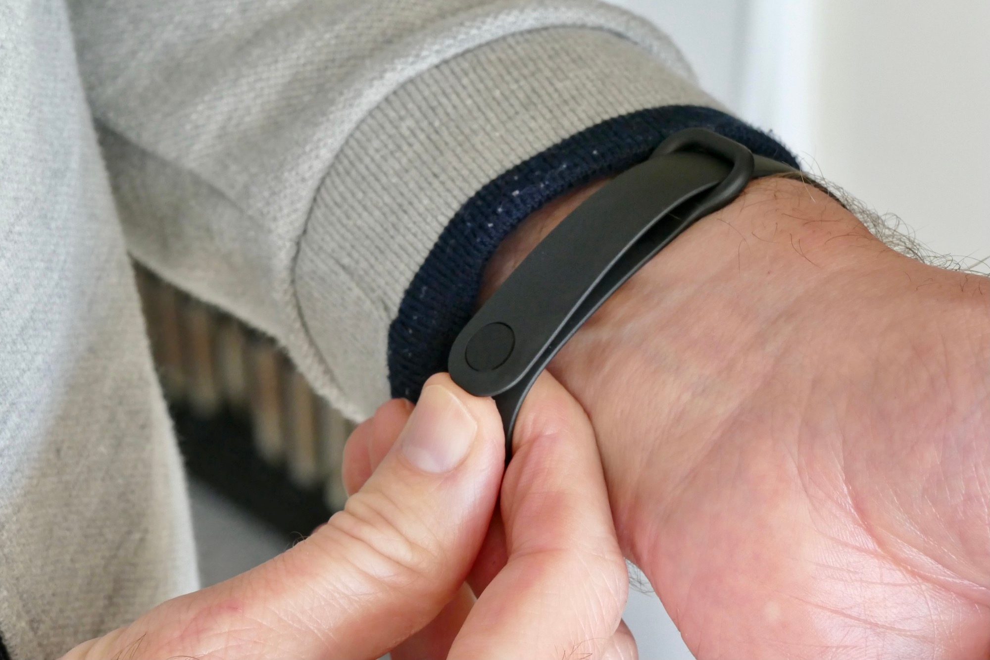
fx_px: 3822
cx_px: 495
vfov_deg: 9.9
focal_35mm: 139
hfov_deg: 14.8
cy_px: 330
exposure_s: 1/80
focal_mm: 50.69
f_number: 8
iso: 1250
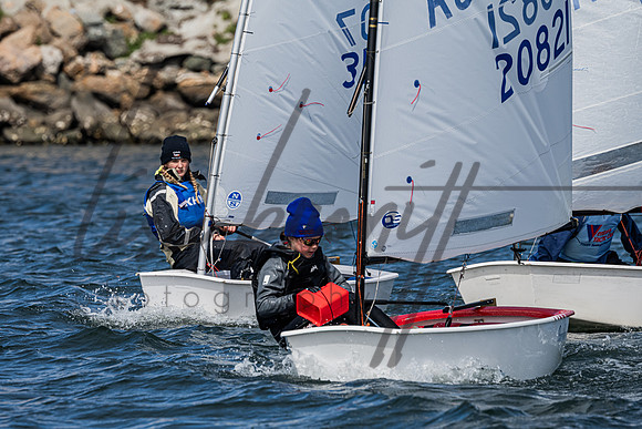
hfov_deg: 5.0
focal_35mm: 411
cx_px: 275
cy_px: 245
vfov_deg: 3.3
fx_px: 7333
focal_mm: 360
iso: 320
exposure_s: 1/1250
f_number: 9
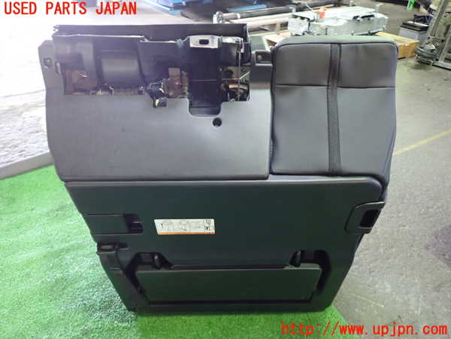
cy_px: 170
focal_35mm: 25
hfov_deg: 69.4
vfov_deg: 54.9
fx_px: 326
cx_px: 226
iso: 640
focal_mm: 4.5
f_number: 2
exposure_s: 1/30
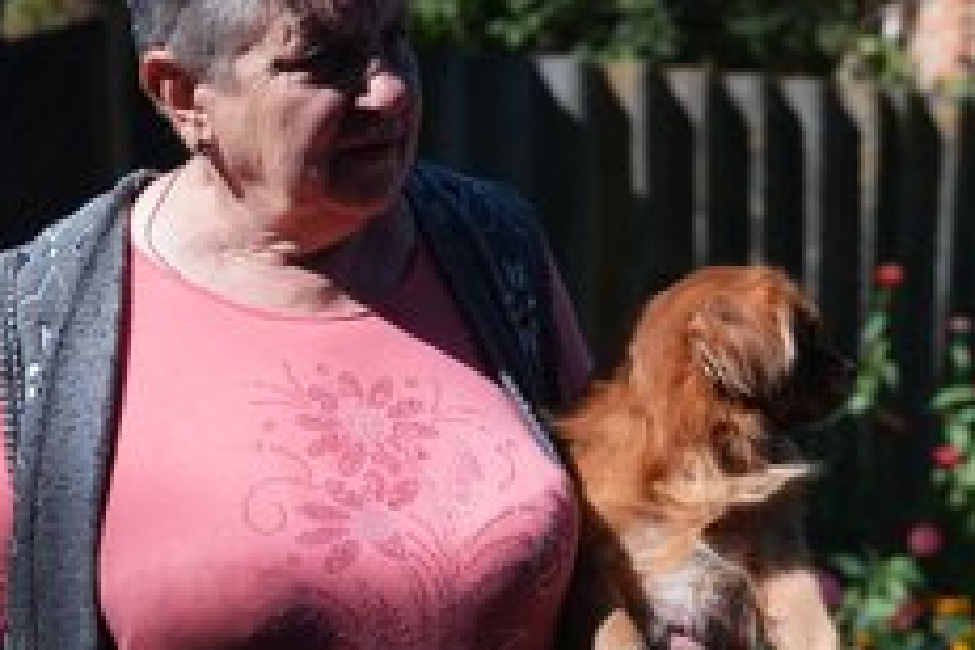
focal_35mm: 71
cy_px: 289
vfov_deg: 19.2
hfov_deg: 28.5
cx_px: 485
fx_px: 1923
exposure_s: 1/125
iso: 640
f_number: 3.2
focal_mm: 41
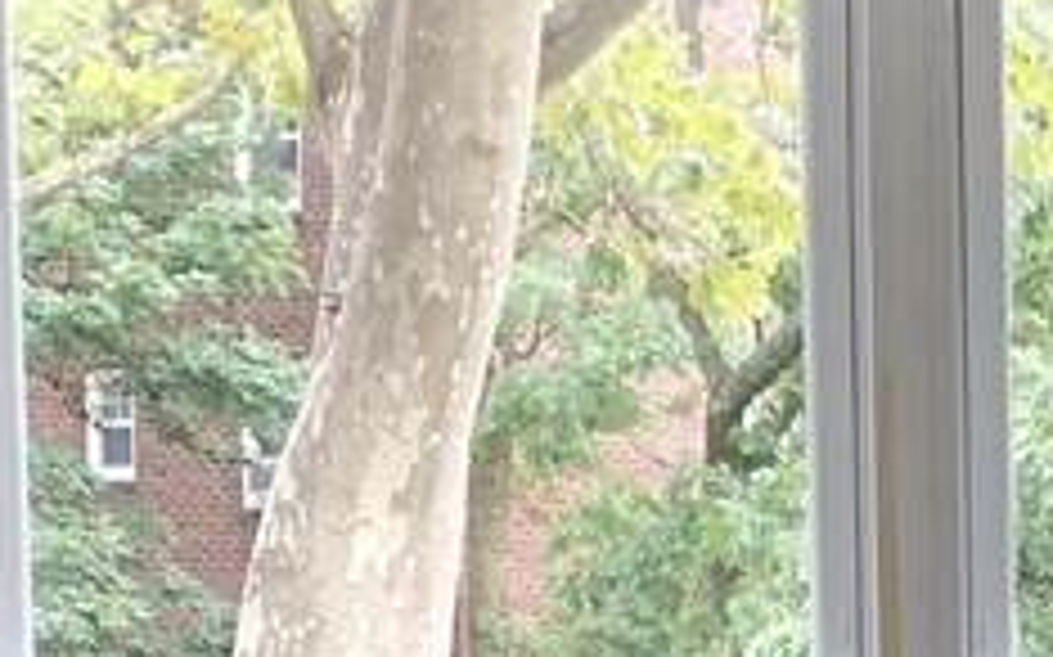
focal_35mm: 151
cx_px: 1570
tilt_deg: -4.8
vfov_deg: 8.3
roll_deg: -1.5
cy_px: 1256
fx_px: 4331
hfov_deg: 13.1
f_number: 1.8
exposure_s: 1/60
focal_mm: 4.25
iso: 100
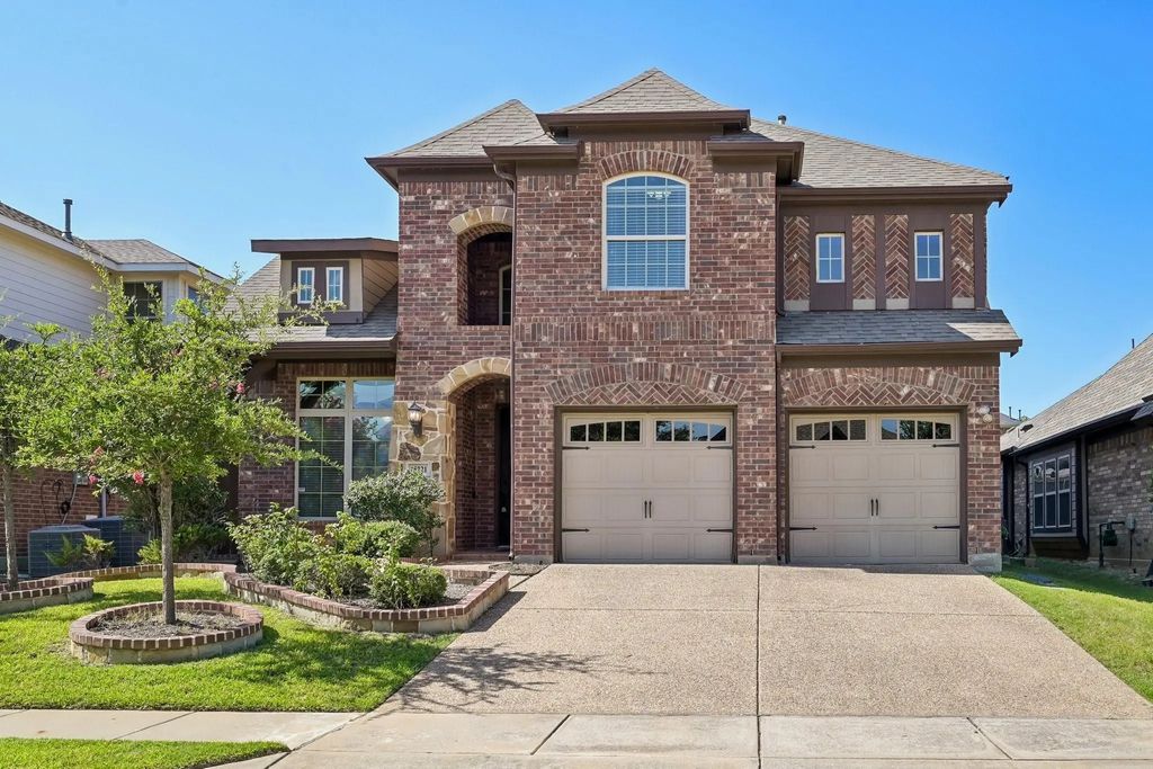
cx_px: 576
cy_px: 384
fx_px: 961
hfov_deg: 61.9
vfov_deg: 43.6
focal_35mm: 30
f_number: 8
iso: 400
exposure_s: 1/640
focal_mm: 30
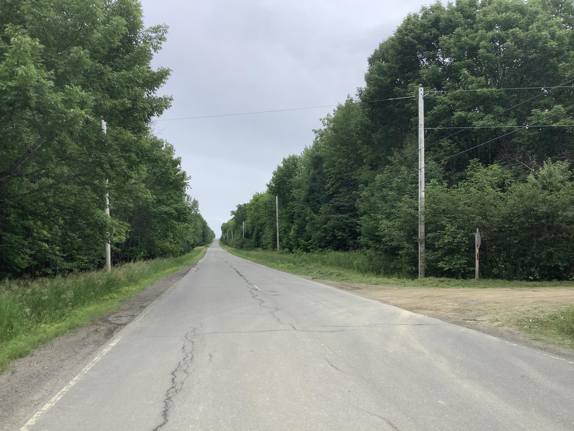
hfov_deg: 58.4
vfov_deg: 45.4
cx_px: 287
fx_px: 514
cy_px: 216
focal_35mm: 31
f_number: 2.4
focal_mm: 3.3
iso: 25
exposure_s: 1/646
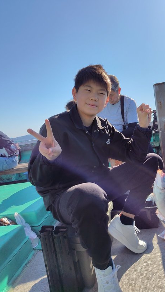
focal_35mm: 26
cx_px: 107
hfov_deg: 43.9
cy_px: 146
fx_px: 202
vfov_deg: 71.9
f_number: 1.9
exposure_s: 1/1424
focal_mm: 5.6
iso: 50
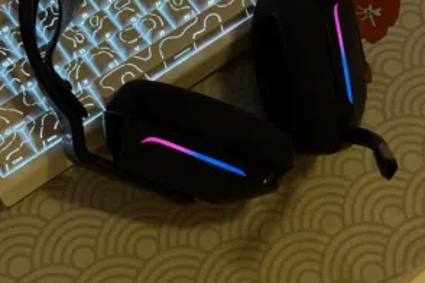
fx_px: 803
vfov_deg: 19.9
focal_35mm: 68
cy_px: 82
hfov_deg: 29.7
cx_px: 214
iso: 125
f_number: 1.78
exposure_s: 1/50
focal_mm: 6.76
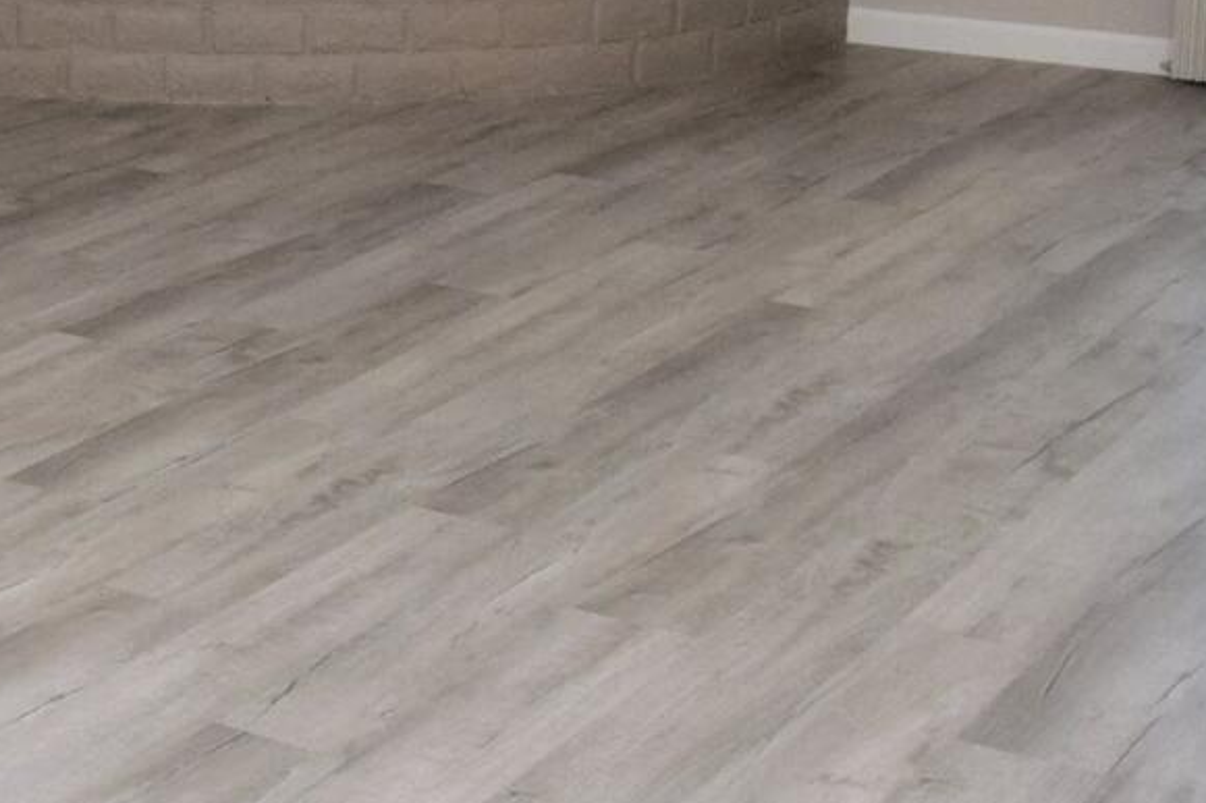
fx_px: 3114
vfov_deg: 14.5
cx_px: 25
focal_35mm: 93
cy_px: 3
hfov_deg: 21.2
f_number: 5.6
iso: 400
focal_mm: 12
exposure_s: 1/125
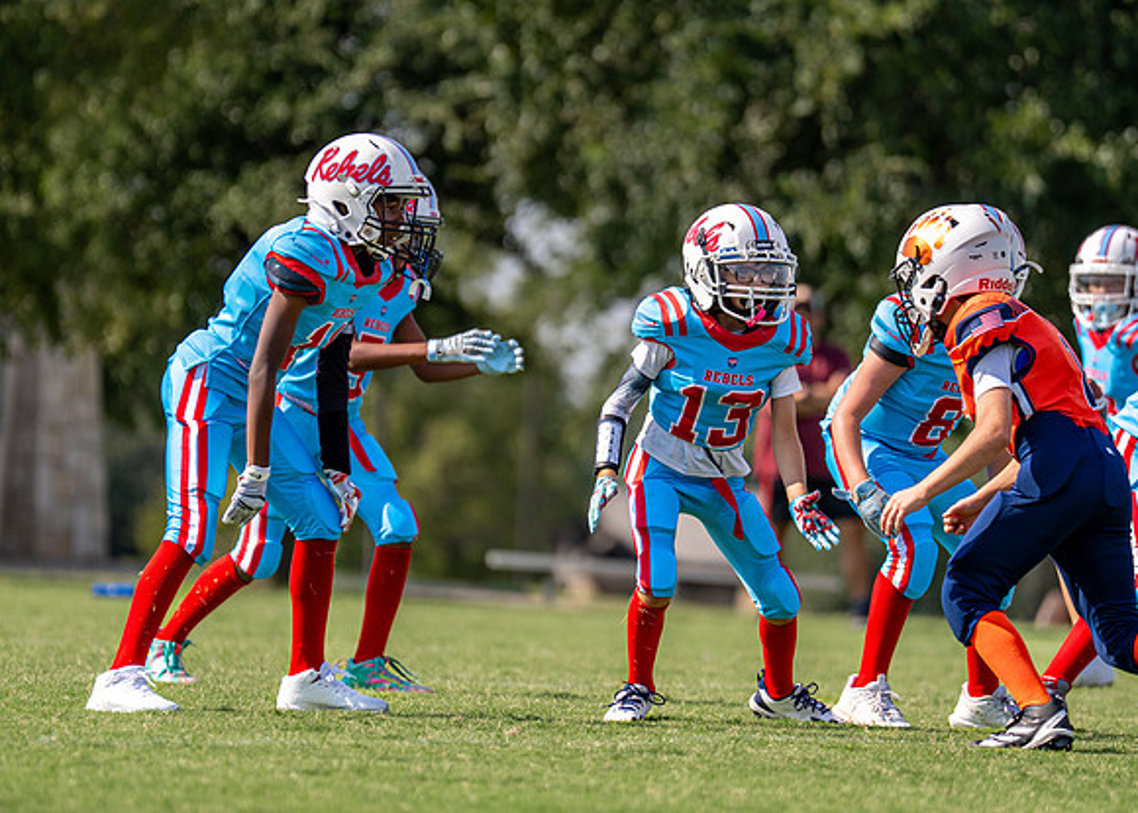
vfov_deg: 3.7
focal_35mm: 385
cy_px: 338
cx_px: 646
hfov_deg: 5.2
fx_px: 12434
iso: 125
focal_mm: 200
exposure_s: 1/2000
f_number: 2.8
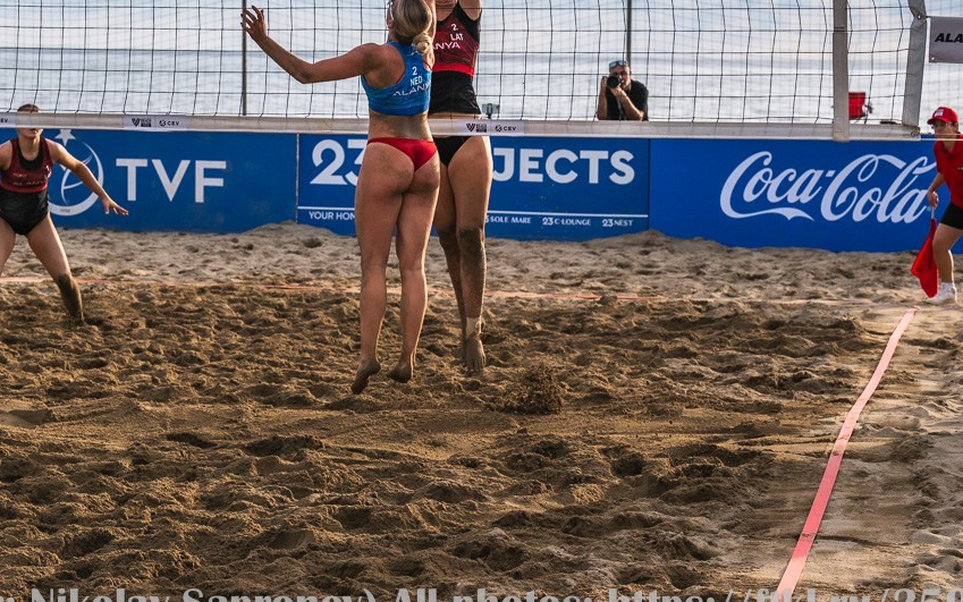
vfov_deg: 10.4
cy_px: 154
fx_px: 3308
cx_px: 284
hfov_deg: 16.5
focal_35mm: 126
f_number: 6.3
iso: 400
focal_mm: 82
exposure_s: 1/2000
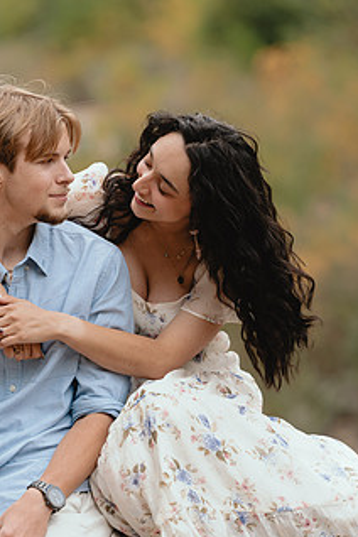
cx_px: 159
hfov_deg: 5.5
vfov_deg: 8.3
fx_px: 3714
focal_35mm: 249
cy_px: 285
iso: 320
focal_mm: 176
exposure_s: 1/250
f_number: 3.5
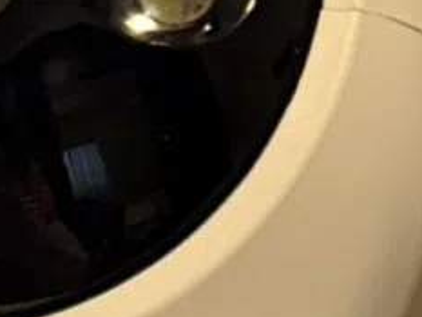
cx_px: -67
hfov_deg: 26.5
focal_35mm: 66
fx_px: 805
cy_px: 370
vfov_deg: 20.9
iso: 640
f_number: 1.78
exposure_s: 1/50
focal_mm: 6.76
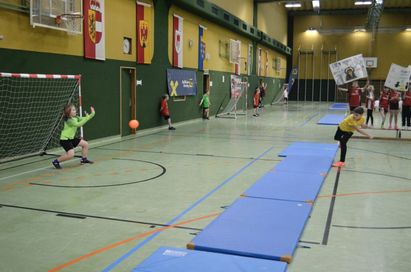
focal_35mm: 39
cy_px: 136
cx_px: 206
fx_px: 444
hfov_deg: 49.6
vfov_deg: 34.1
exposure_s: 1/400
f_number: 4.2
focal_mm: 26
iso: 1600
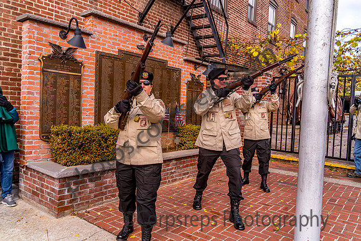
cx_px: 180
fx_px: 281
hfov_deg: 65.5
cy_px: 120
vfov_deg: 46.4
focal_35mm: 28
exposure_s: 1/640
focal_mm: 28
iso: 800
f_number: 6.3
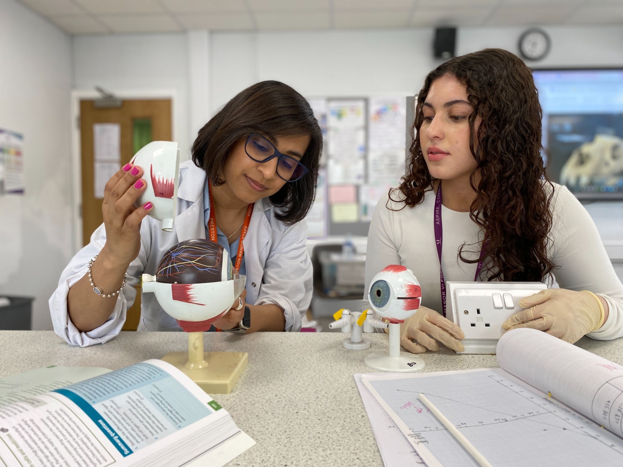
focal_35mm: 26
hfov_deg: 67.3
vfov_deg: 53.1
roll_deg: +0.3
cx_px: 312
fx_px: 468
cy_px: 234
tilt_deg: -2.6
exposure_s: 1/100
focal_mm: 4.25
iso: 100
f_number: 1.8
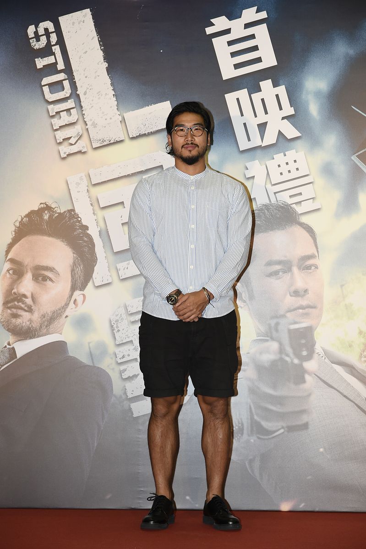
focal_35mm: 95
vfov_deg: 21.5
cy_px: 274
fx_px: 1450
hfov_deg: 14.4
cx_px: 183
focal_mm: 95
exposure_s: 1/200
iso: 1600
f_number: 6.3
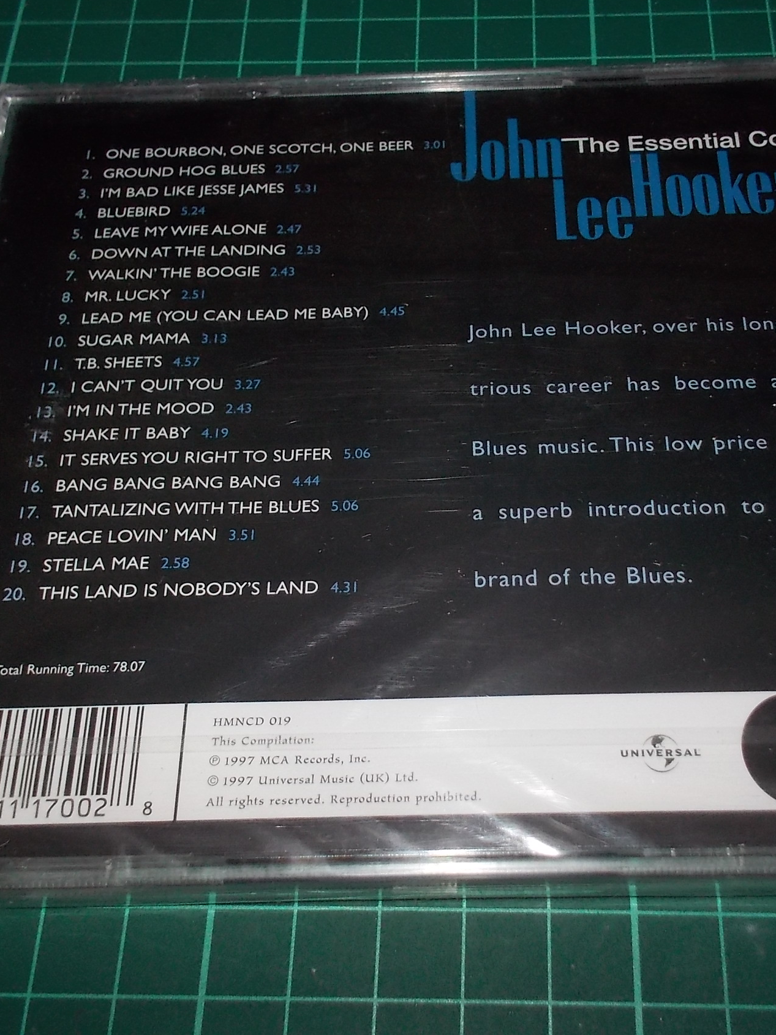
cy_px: 514
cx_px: 459
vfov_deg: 47.9
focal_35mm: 39
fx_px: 1166
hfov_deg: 36.7
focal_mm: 4.1
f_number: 3.3
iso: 200
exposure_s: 1/30
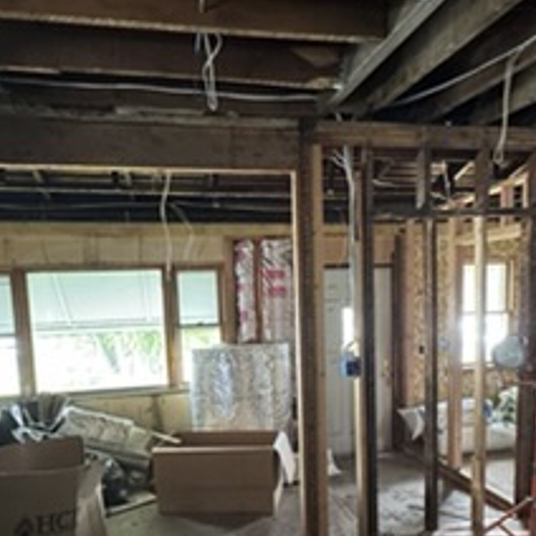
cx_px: 273
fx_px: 491
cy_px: 346
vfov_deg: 56.4
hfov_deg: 57.3
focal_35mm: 28
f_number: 2.2
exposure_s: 1/60
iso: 640
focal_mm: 2.22
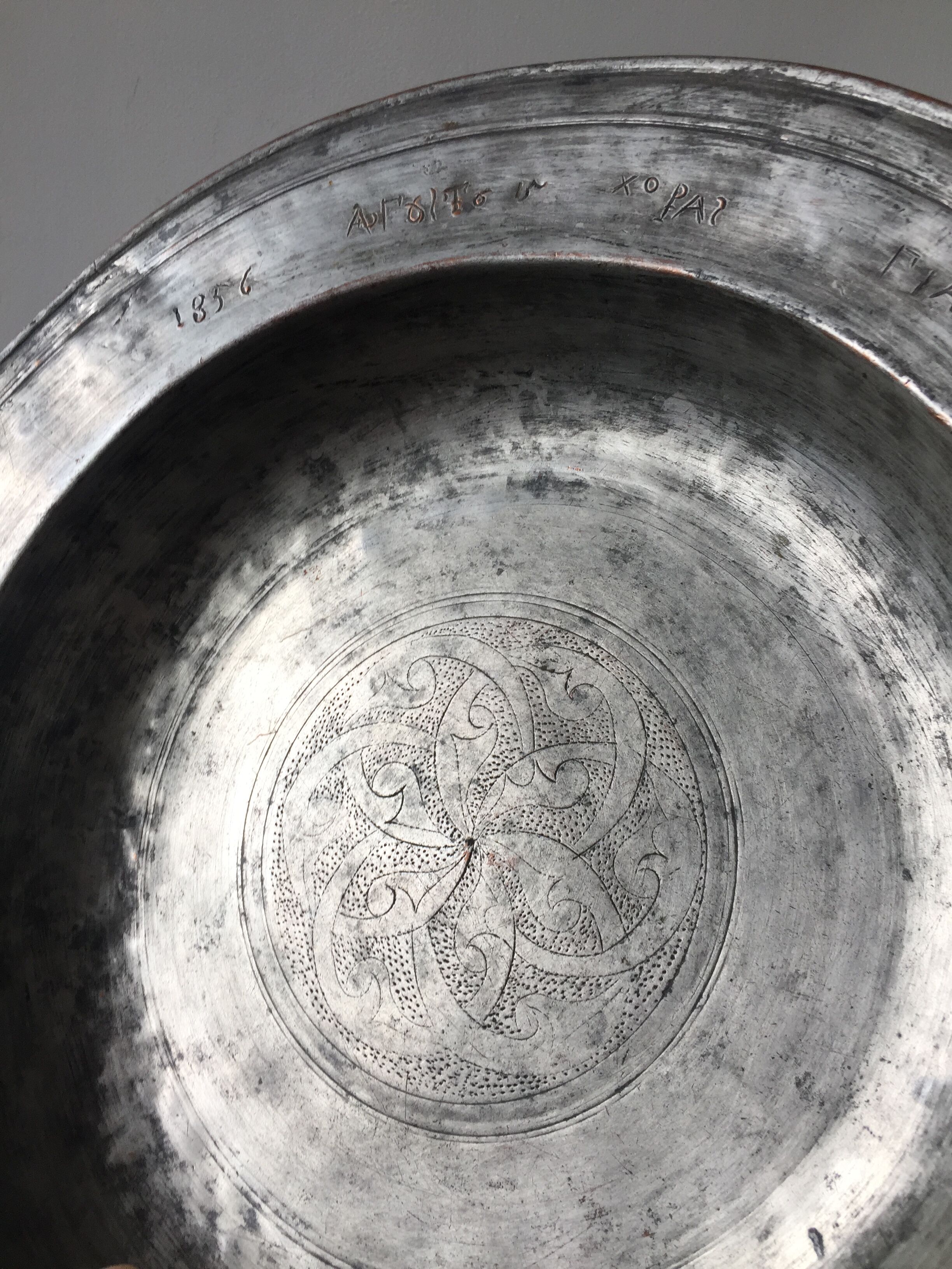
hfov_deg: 48.2
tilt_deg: -23.4
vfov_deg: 61.7
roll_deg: -2.3
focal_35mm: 29
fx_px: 1063
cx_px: 476
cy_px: 634
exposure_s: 1/50
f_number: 2.2
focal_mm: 4.15
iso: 40
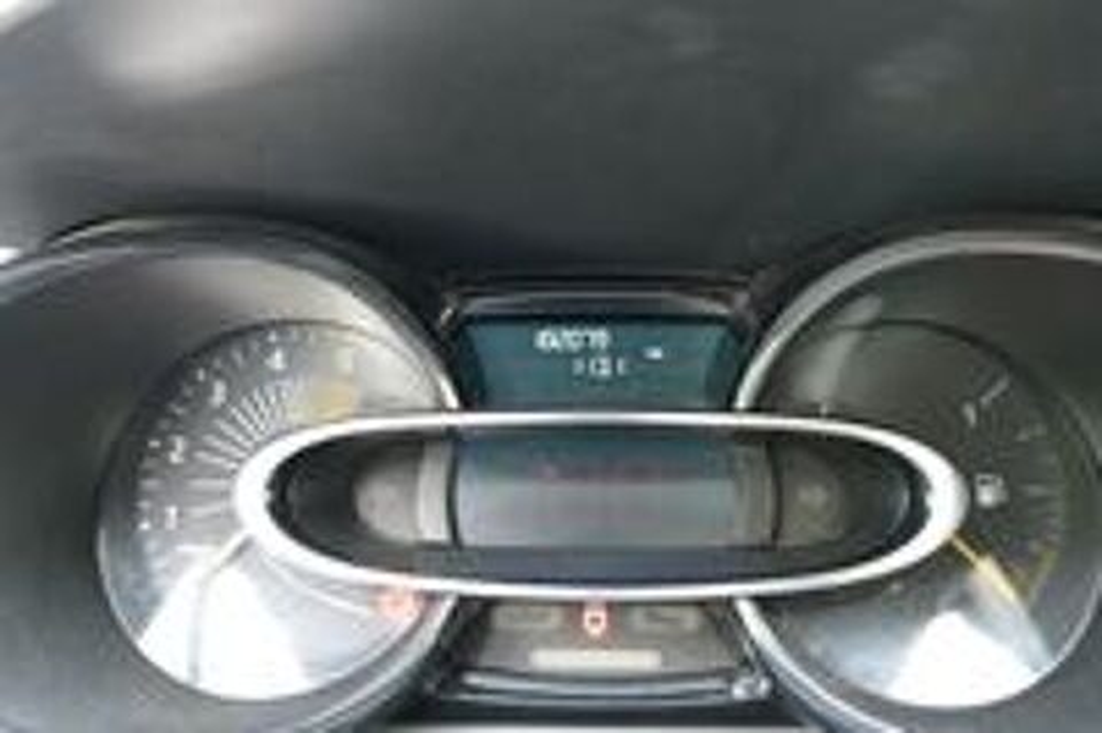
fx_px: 1070
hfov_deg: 54.5
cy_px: 366
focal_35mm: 35
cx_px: 551
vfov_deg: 37.8
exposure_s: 1/80
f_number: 3.1
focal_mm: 12.9
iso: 1600
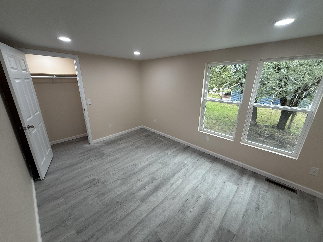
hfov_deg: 102.1
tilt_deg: -18.6
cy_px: 121
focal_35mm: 14
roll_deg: -1.1
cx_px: 162
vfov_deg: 85.7
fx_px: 131
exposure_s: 1/120
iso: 125
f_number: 2.2
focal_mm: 2.22
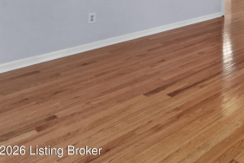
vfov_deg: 27.9
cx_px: 314
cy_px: -47
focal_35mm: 40
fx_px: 271
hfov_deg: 34.7
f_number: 11
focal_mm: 10
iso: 400
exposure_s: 1/1.25
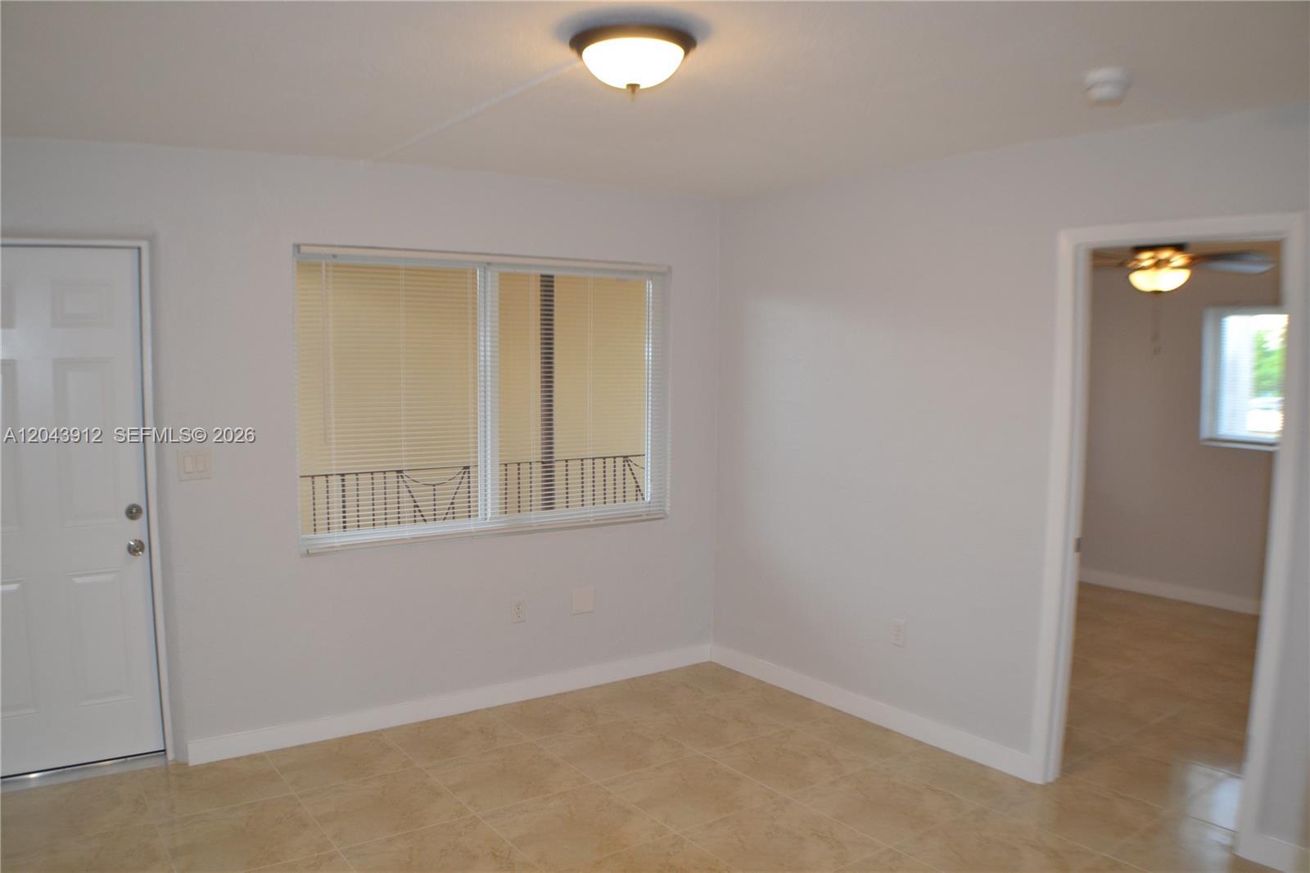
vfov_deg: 40.0
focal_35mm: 33
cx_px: 655
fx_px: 1201
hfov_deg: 57.2
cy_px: 436
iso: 640
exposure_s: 1/60
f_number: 4
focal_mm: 22
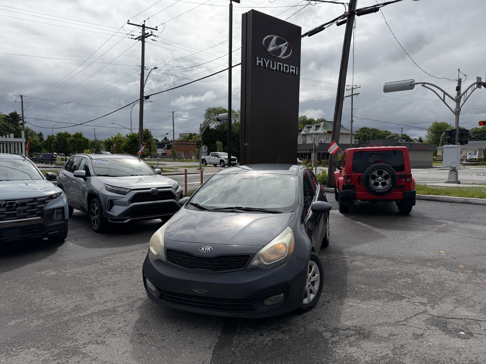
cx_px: 243
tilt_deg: -4.9
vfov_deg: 56.8
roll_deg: -0.6
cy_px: 182
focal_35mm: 24
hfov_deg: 71.6
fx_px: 337
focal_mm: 6.76
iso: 125
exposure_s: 1/14286
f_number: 1.78
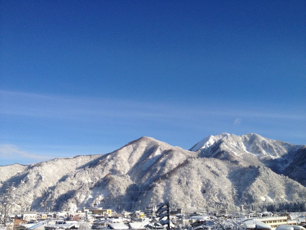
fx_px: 309
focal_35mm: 35
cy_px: 115
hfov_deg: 52.6
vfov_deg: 40.7
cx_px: 153
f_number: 2.4
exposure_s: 1/2404
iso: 64
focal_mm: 4.28
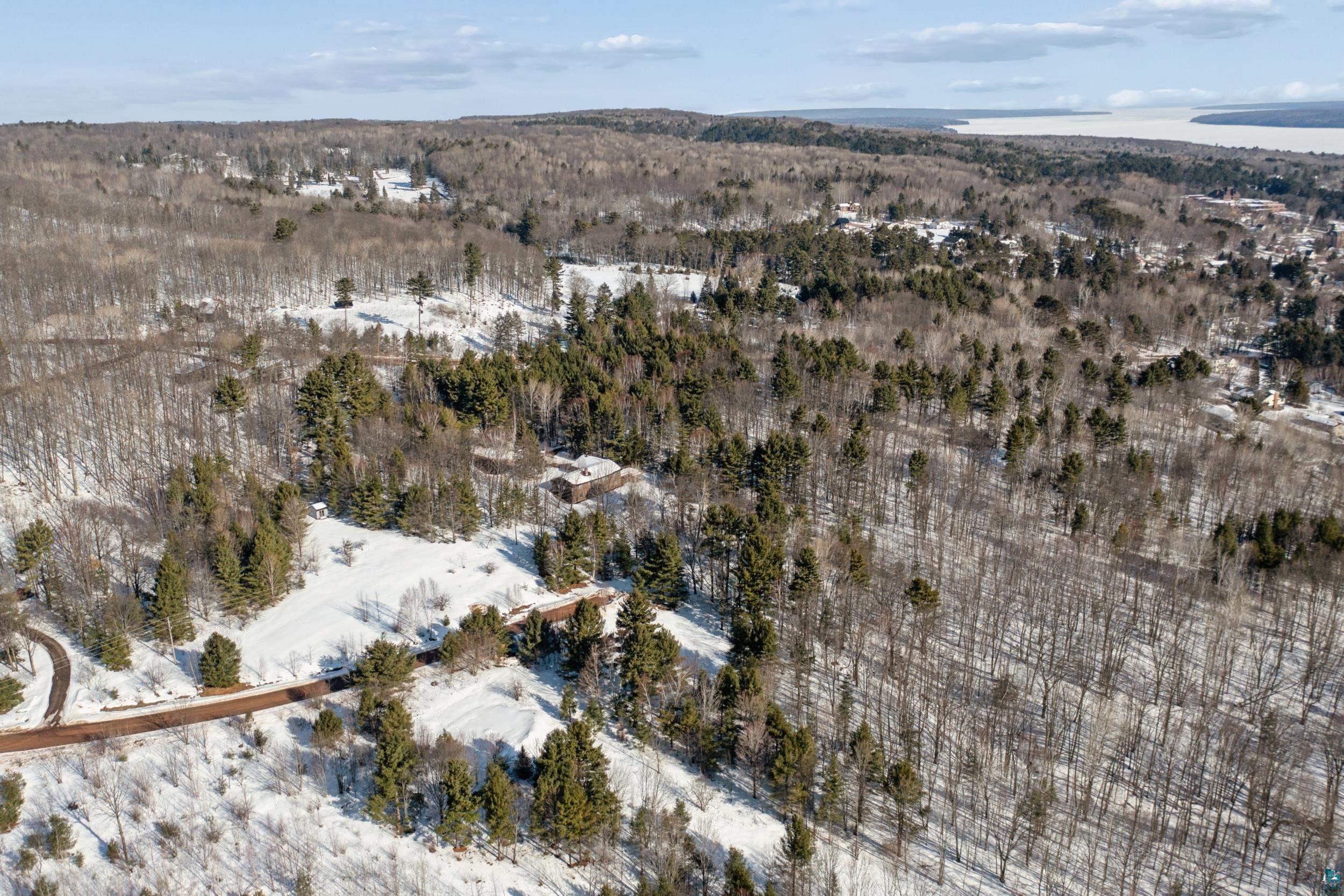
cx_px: 672
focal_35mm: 28
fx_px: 1045
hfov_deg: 65.5
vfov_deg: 46.4
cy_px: 448
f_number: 2.8
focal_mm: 10.3
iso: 100
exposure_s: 1/3200
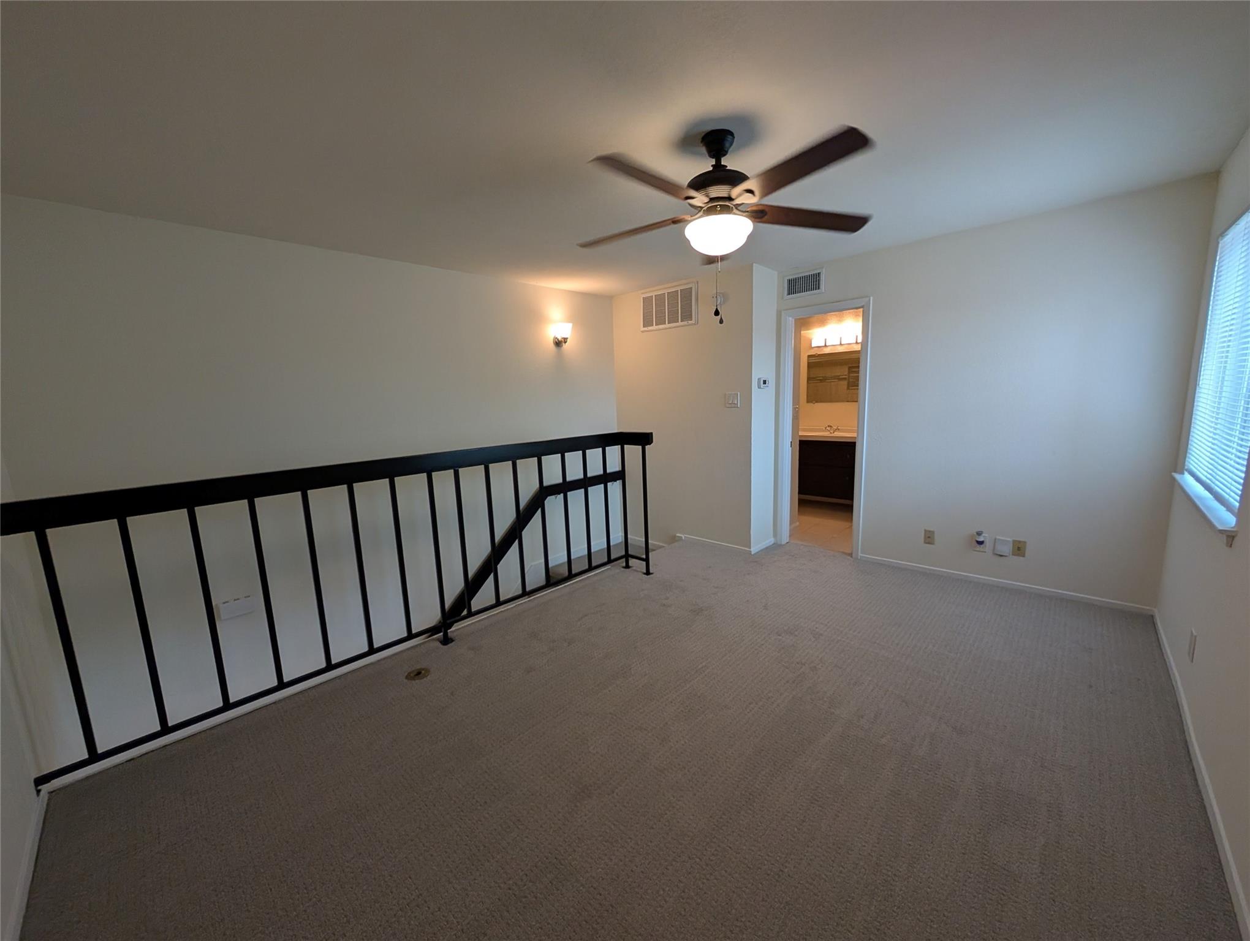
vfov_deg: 94.6
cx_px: 625
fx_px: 434
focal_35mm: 12
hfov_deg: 110.5
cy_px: 470
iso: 232
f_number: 1.7
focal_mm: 2.02
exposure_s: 1/120
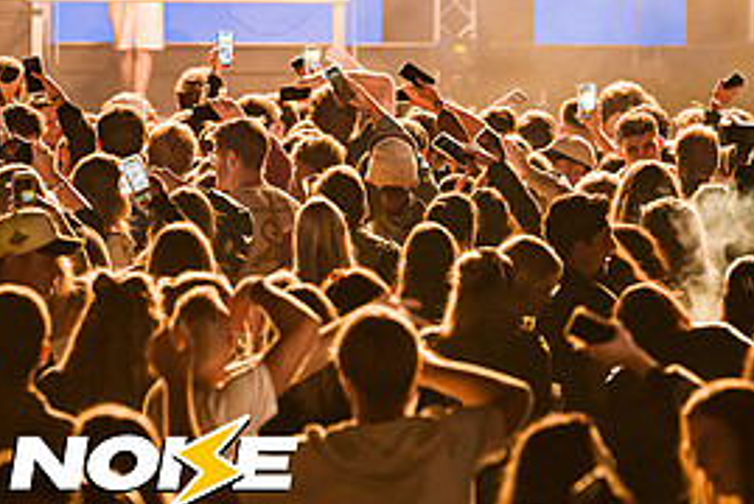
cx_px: 154
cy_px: 60
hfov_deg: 6.4
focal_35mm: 323
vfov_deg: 4.3
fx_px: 6772
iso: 4000
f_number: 3.5
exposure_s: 1/100
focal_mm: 150
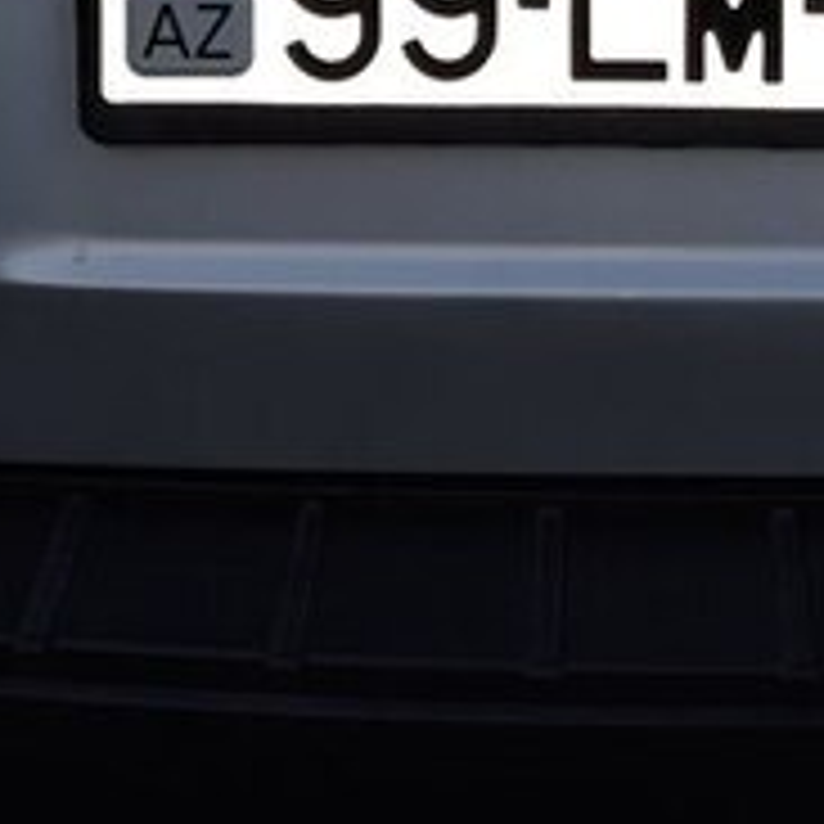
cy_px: -178
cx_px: 549
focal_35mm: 86
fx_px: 2316
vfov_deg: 19.0
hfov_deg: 20.1
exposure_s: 1/406
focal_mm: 3.71
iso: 40
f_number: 1.7
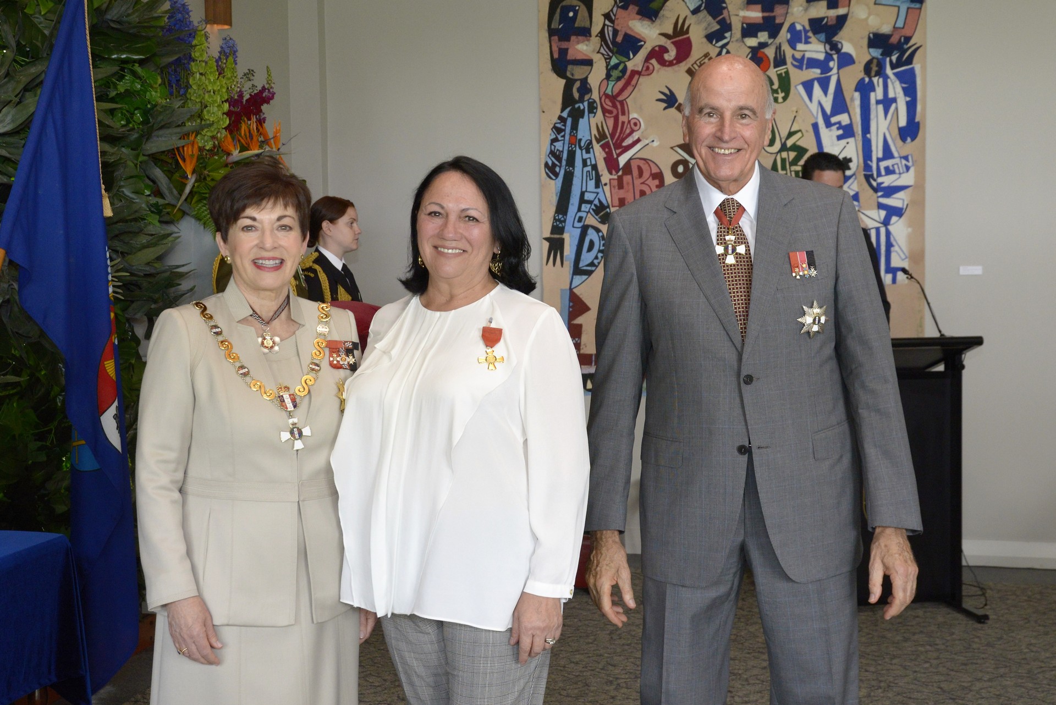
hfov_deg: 50.7
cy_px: 352
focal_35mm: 38
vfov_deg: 35.1
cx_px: 528
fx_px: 1115
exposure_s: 1/125
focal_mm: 38
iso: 2000
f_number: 7.1
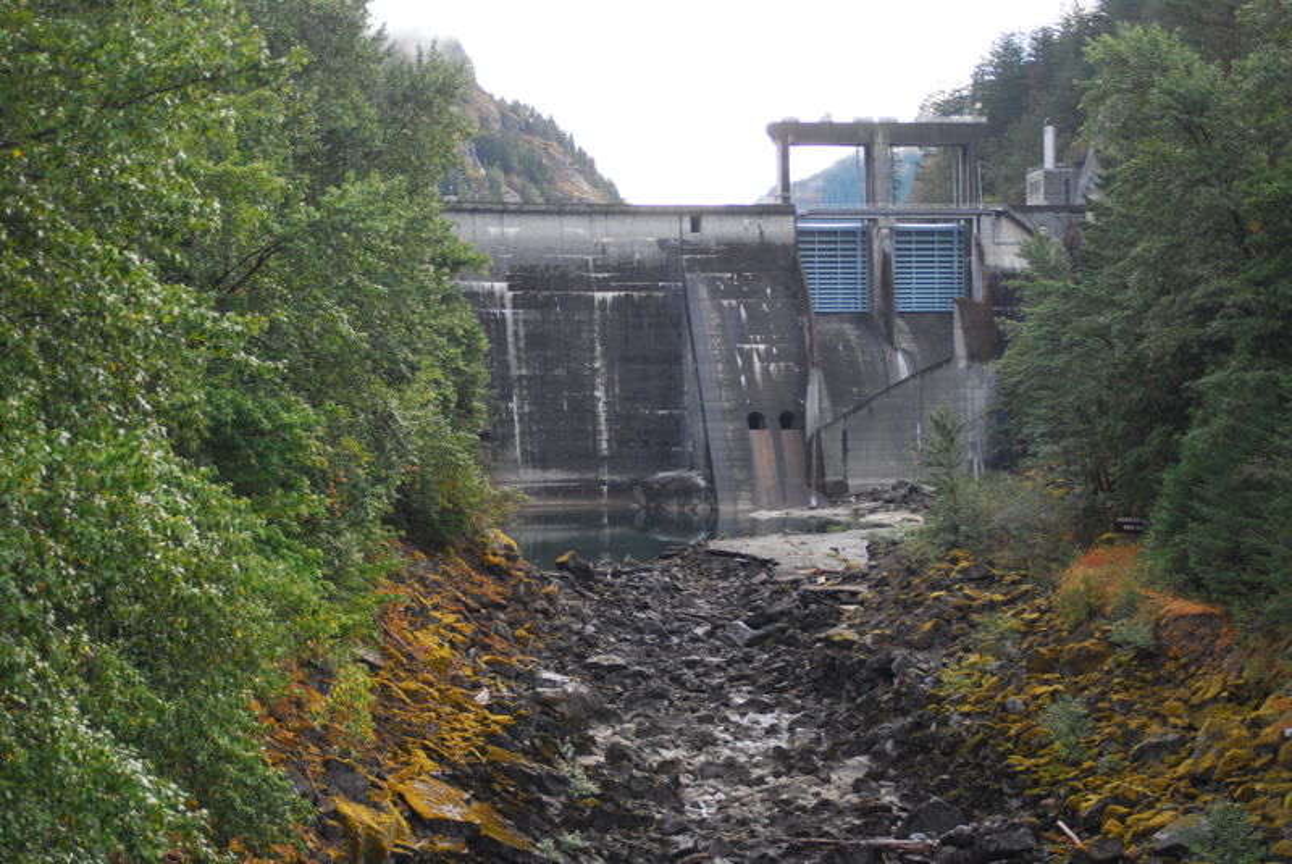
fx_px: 2371
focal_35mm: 66
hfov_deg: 30.5
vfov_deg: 20.7
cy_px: 432
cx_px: 646
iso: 200
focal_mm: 44
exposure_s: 1/125
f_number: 4
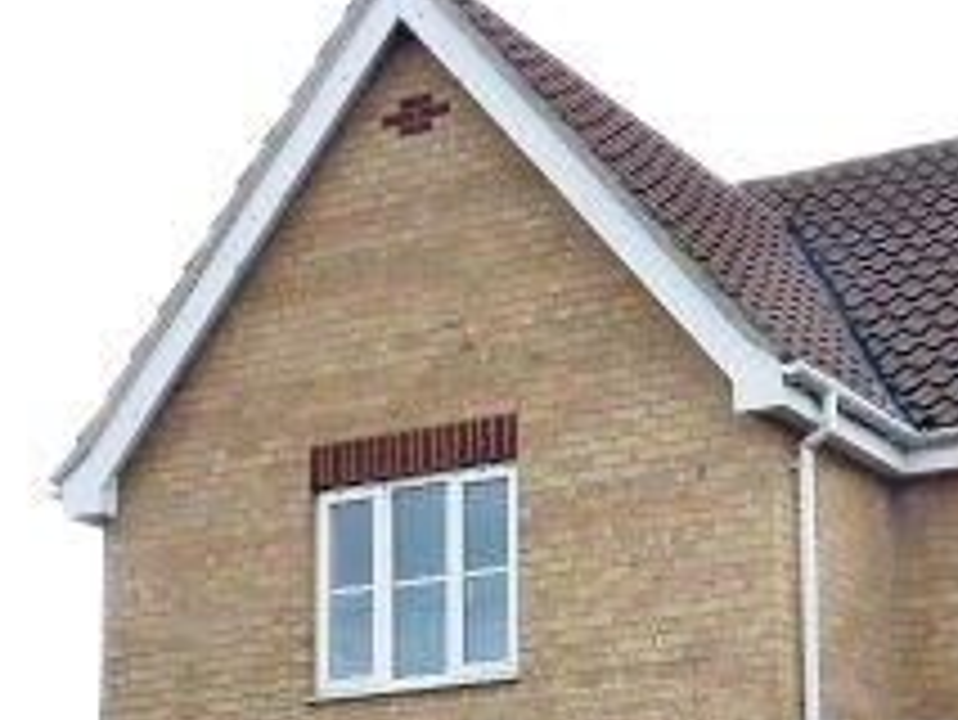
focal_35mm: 81
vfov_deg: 17.9
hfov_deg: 23.6
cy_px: 688
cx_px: 819
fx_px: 2243
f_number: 4.5
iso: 160
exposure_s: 1/200
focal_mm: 4.8
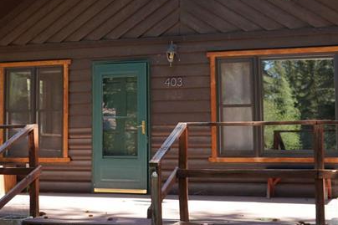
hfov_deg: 26.6
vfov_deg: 17.8
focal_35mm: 76
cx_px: 134
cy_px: 59
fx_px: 713
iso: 100
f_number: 4.5
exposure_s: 1/80
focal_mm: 30
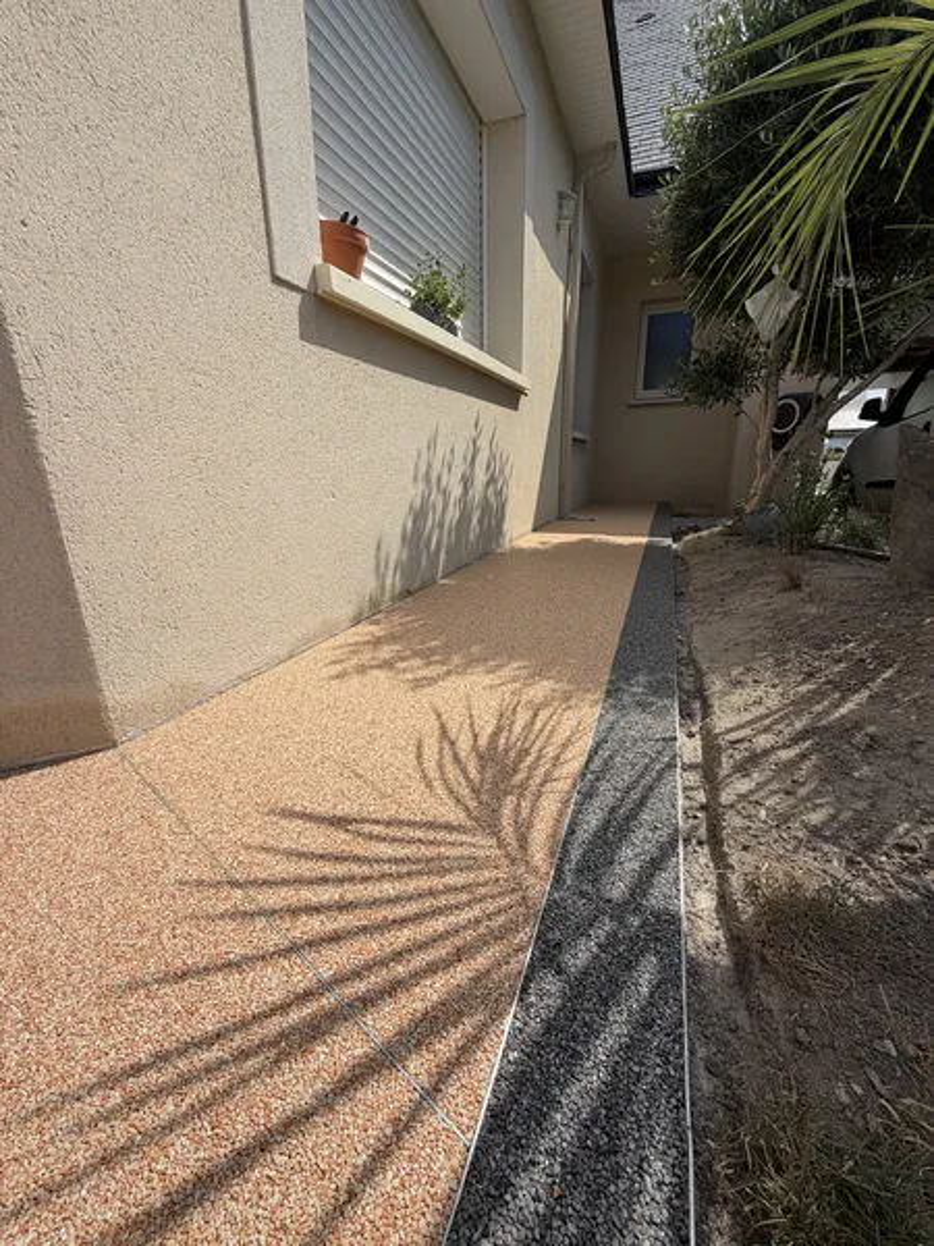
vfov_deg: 102.1
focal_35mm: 14
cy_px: 623
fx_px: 504
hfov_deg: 85.7
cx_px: 467
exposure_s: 1/1312
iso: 20
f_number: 2.2
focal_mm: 2.22
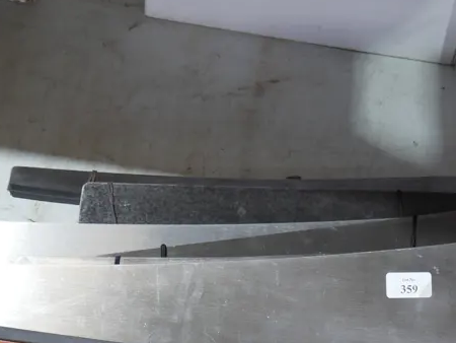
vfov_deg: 17.7
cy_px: 327
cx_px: 407
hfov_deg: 23.2
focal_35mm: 82
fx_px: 1081
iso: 640
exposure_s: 1/60
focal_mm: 18
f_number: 4
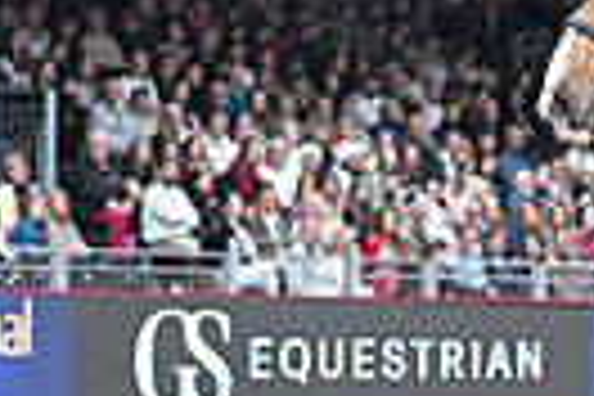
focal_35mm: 308
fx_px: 5082
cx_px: 1282
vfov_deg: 4.5
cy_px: 358
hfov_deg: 6.4
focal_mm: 70
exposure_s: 1/800
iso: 6400
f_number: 3.5
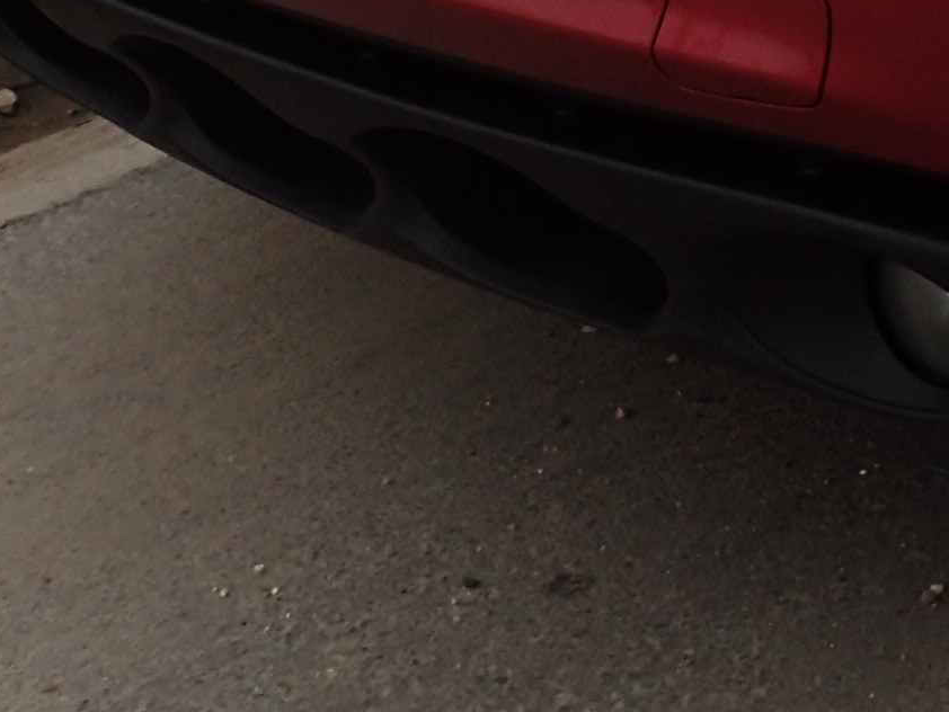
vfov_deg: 14.0
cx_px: 1256
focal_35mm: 95
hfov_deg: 19.0
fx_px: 2605
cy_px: -514
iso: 100
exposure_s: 1/200
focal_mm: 4.5
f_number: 2.8
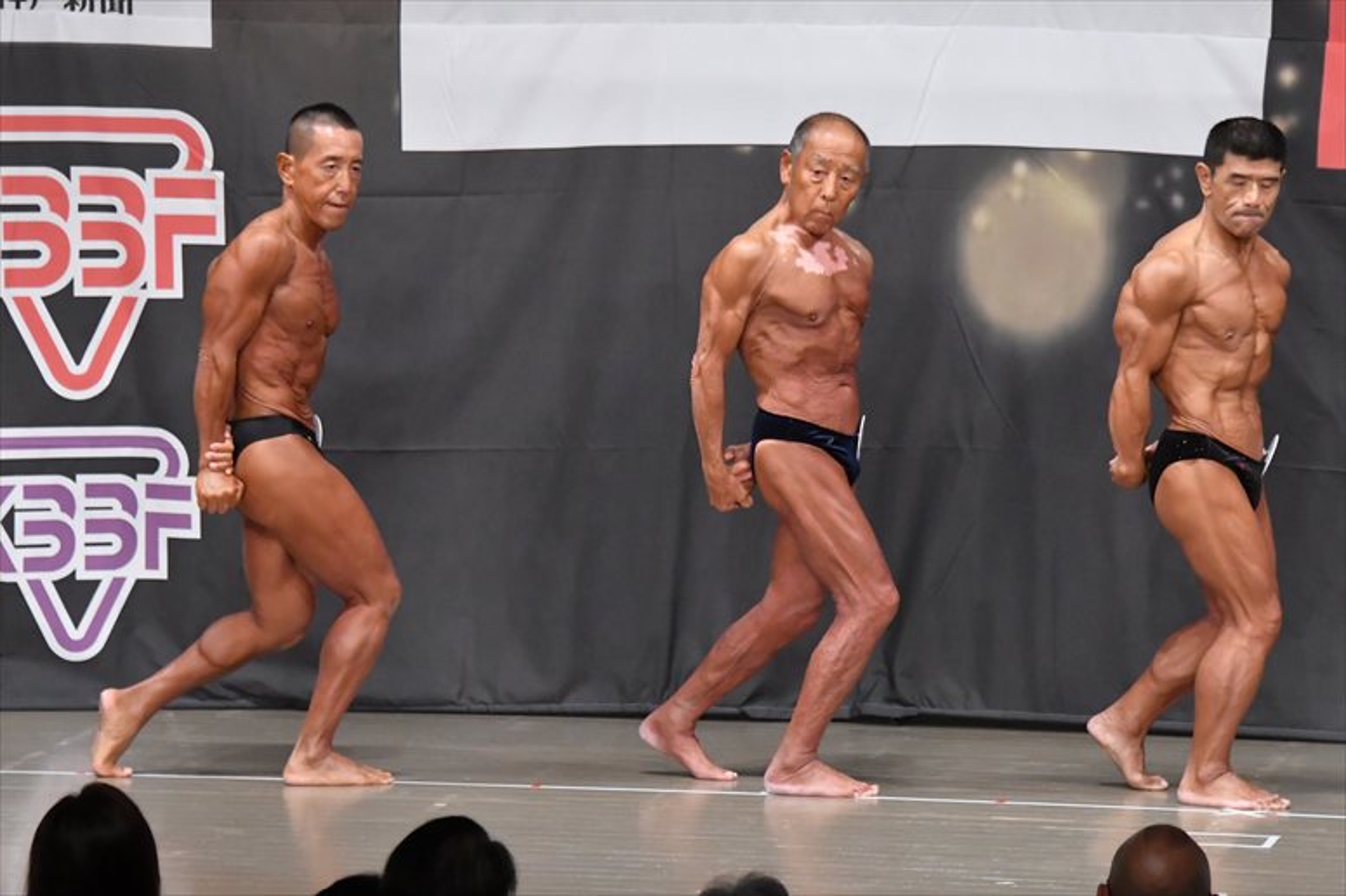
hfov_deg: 9.2
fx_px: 8409
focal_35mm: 225
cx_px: 673
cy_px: 448
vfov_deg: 6.1
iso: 6400
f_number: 5.6
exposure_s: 1/400
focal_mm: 150
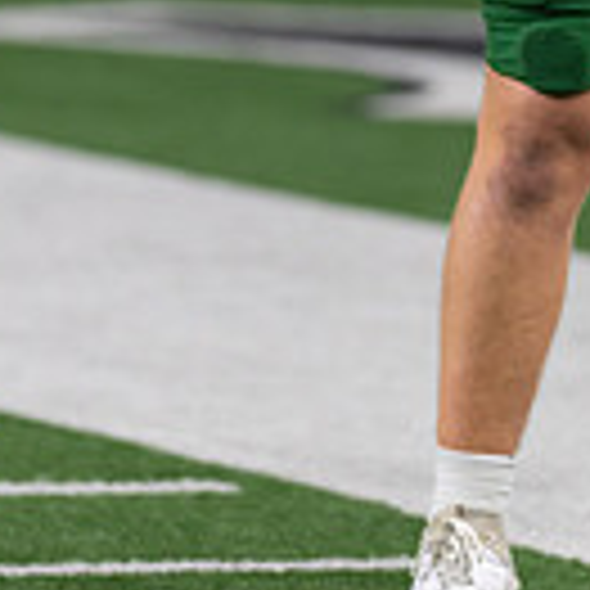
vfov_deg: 2.6
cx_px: 654
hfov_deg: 2.6
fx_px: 13170
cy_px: -471
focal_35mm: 683
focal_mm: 135
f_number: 1.8
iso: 500
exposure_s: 1/400
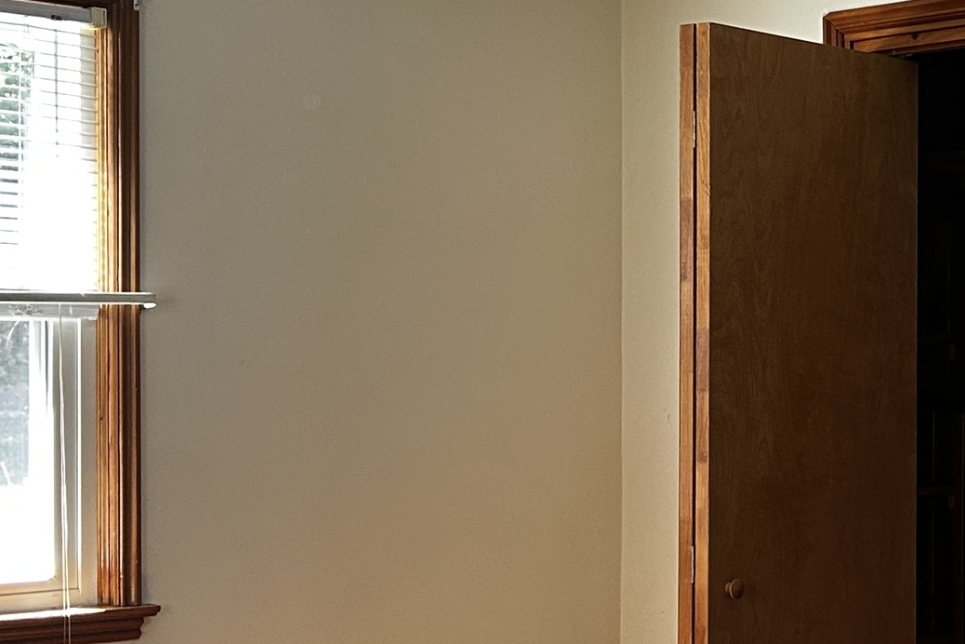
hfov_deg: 24.4
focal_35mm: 80
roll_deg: +0.3
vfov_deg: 17.1
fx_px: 2144
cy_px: 348
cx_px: 917
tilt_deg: -0.2
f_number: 1.5
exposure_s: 1/114
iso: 125
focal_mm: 5.7
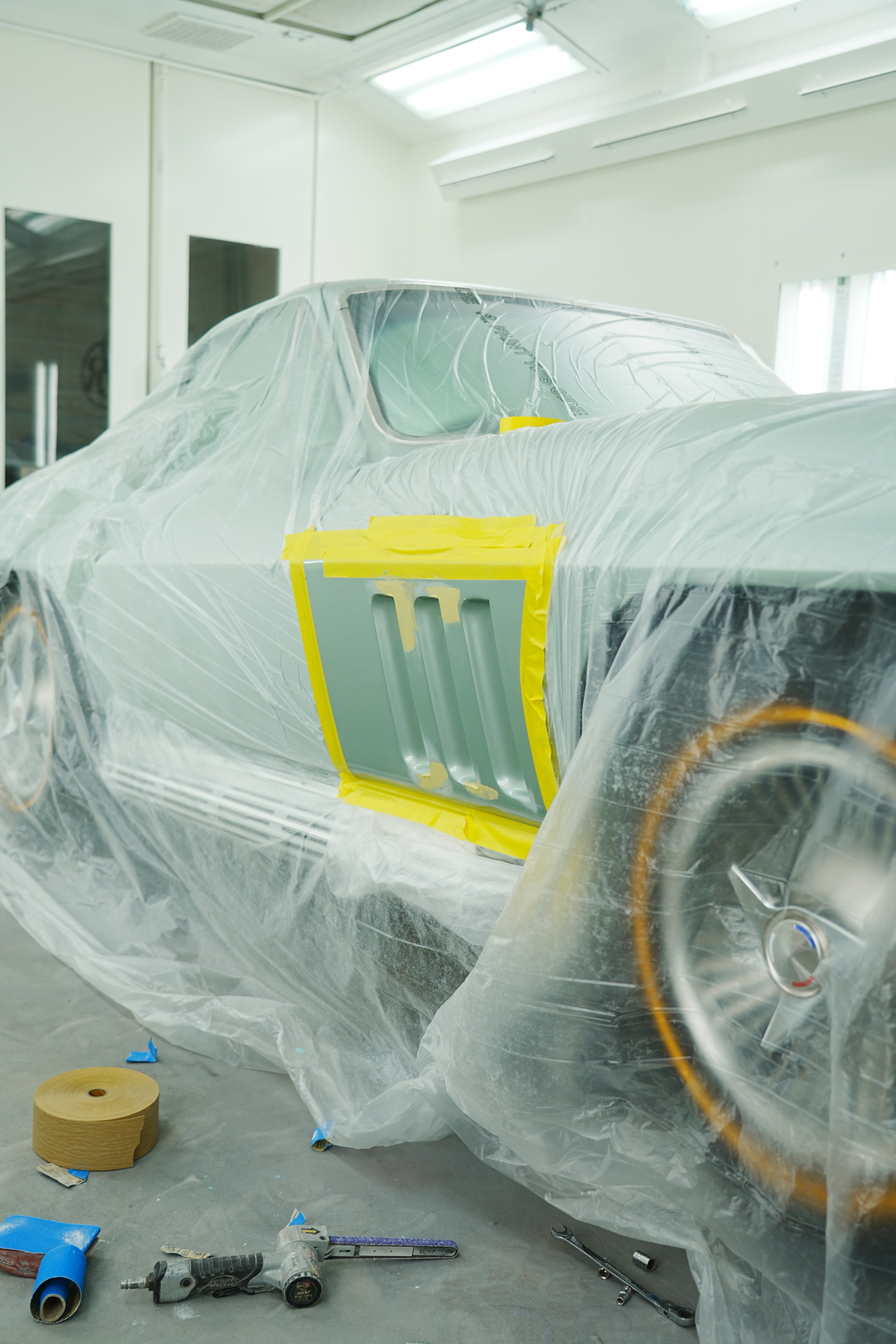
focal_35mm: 36
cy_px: 672
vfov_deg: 53.1
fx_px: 1344
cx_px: 448
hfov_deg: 36.9
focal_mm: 36
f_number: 4
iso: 125
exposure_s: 1/60
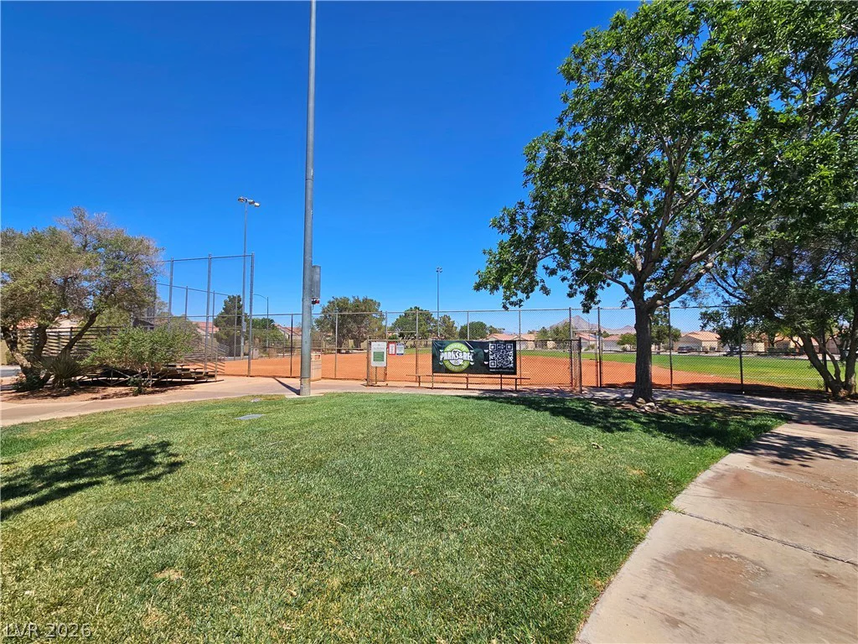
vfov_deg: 89.9
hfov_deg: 106.2
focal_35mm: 13
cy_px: 322
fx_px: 322
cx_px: 429
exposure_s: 1/3333
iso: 50
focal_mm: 2.2
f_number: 2.2
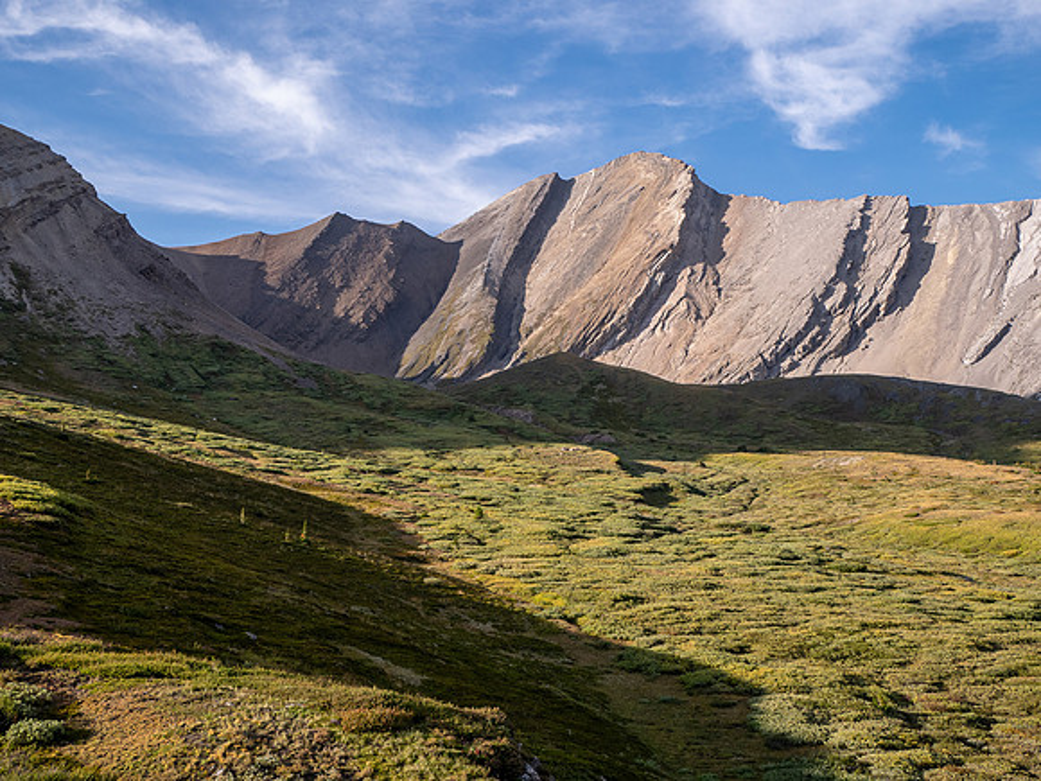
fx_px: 1383
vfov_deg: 31.5
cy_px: 390
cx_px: 520
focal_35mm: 46
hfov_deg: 41.2
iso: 200
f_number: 8
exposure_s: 1/80
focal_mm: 23
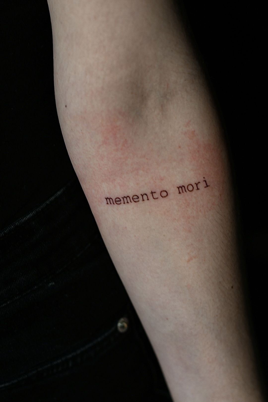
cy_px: 201
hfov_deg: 18.2
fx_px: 837
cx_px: 134
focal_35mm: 75
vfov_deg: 27.0
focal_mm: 50
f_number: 3.2
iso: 400
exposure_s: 1/30
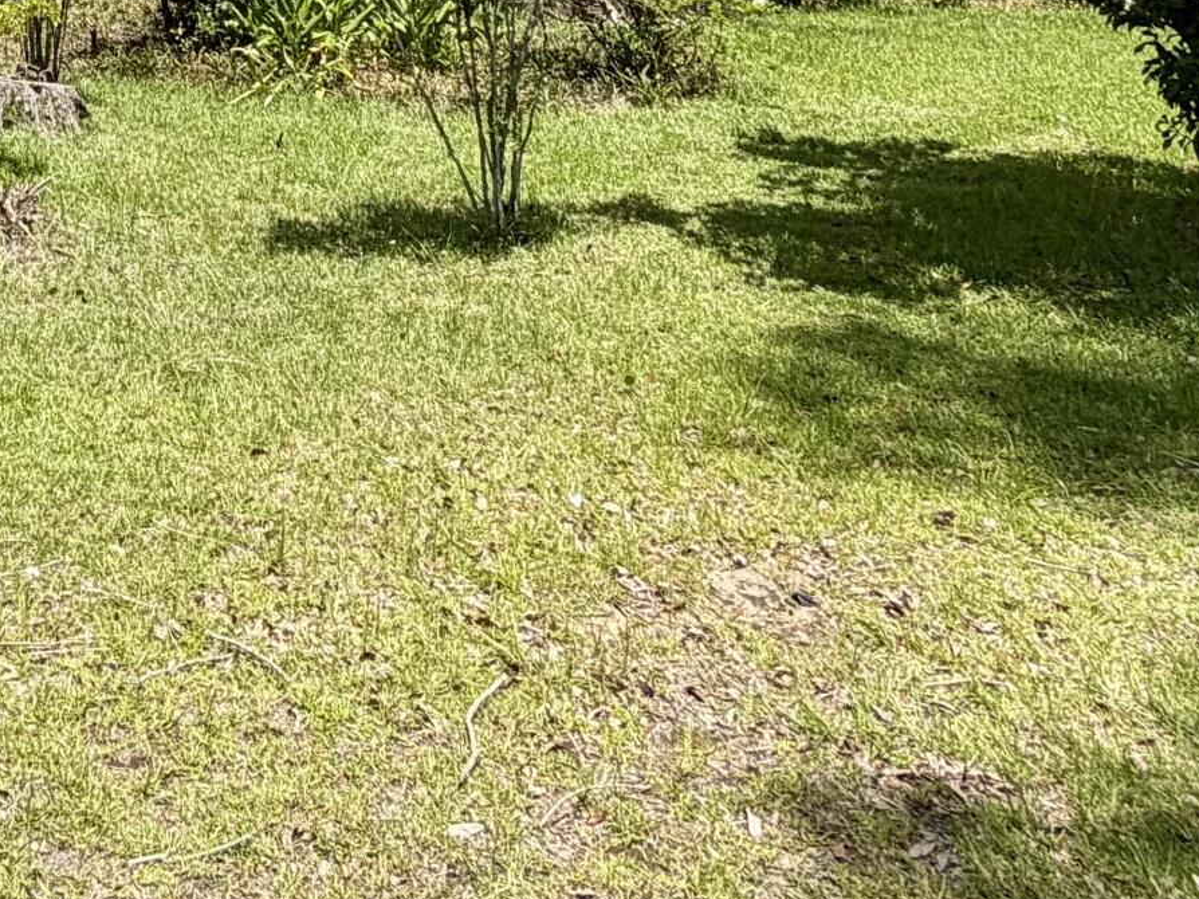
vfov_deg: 23.2
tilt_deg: +11.0
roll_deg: +1.3
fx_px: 1628
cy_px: -535
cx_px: -54
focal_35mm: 47
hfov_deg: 35.7
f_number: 2.2
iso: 20
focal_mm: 2.22
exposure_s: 1/770
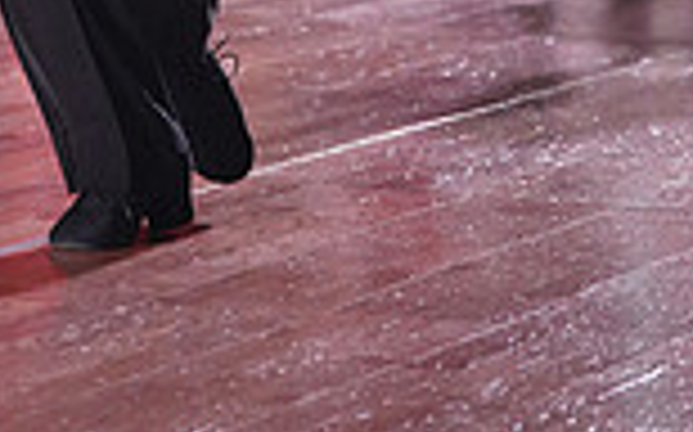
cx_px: -106
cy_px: -482
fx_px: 6360
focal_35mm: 337
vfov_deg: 3.8
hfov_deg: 6.2
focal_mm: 88
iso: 2000
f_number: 2.8
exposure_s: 1/800
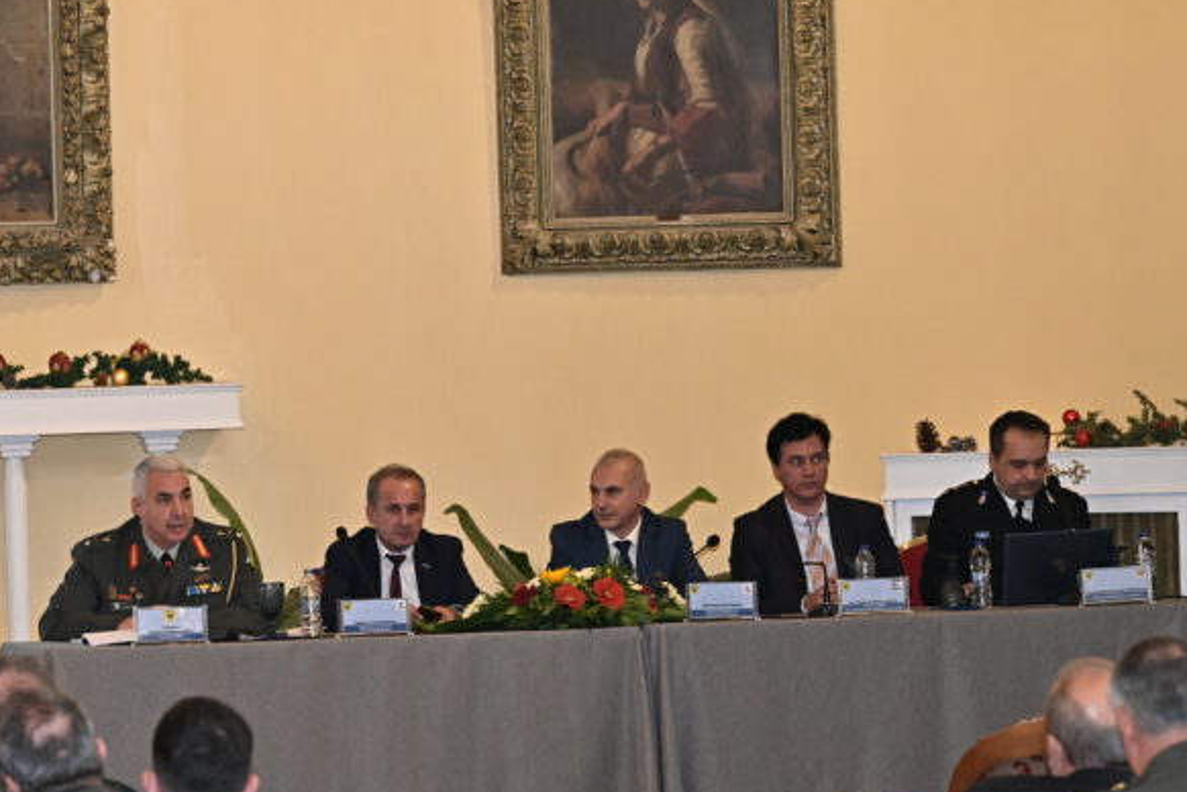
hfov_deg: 11.5
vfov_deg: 7.7
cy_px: 479
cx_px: 471
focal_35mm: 178
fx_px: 5869
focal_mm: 135
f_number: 6.3
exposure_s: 1/320
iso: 8000
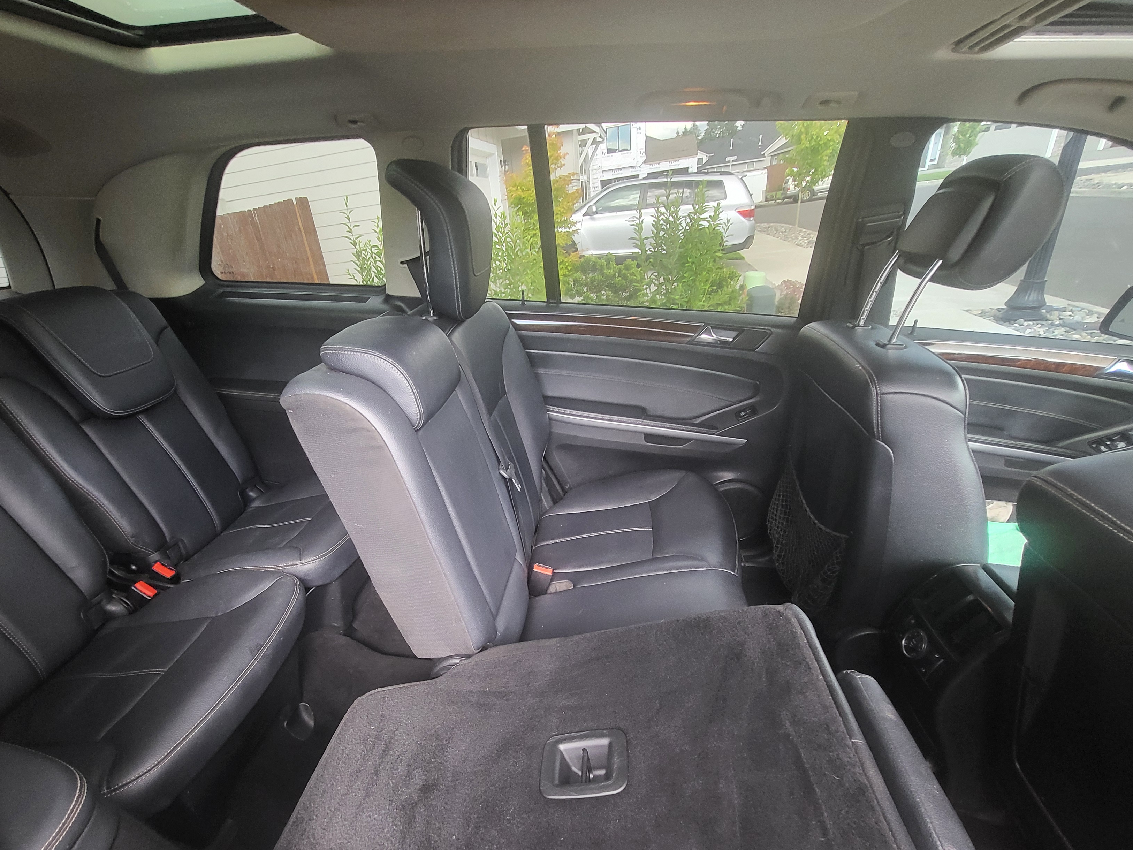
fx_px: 524
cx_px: 507
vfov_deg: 77.3
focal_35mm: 16
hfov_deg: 94.2
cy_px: 508
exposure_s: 1/60
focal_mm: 1.74
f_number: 2.2
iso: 250
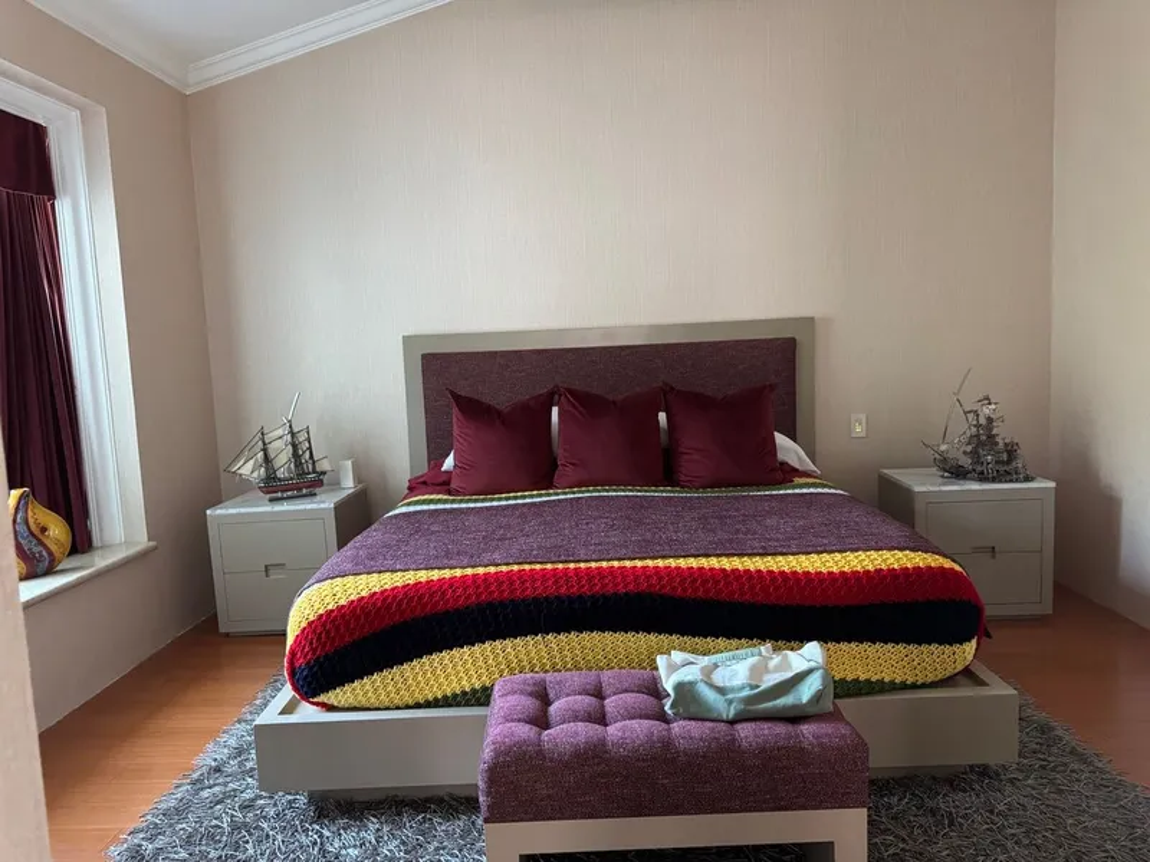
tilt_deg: -5.4
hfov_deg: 71.6
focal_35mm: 24
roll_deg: +2.5
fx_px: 797
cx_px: 575
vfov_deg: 56.8
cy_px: 431
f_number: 1.78
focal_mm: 6.76
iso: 640
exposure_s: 1/60
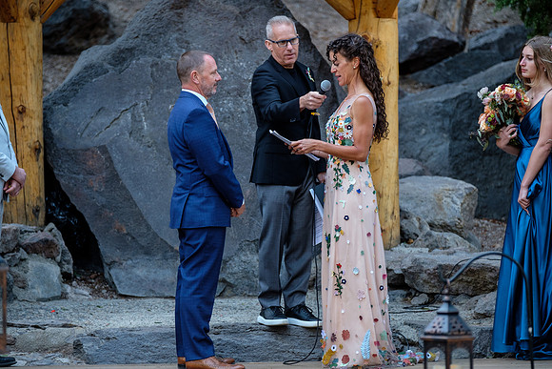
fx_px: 2438
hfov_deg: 12.9
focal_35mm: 159
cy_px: 184
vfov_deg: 8.6
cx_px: 276
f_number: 2.8
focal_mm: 106
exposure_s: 1/100
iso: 640
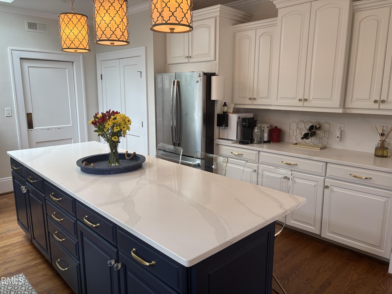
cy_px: 147
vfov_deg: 53.1
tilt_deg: -10.8
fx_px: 294
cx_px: 196
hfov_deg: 67.3
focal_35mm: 26
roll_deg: +0.1
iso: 100
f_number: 1.6
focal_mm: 5.96
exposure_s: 1/120
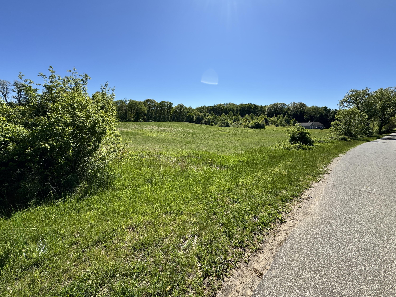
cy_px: 148
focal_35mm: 14
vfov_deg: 85.7
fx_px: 160
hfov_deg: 102.1
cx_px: 198
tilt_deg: -9.5
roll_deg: -0.9
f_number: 2.2
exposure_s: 1/1832
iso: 50
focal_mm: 2.22
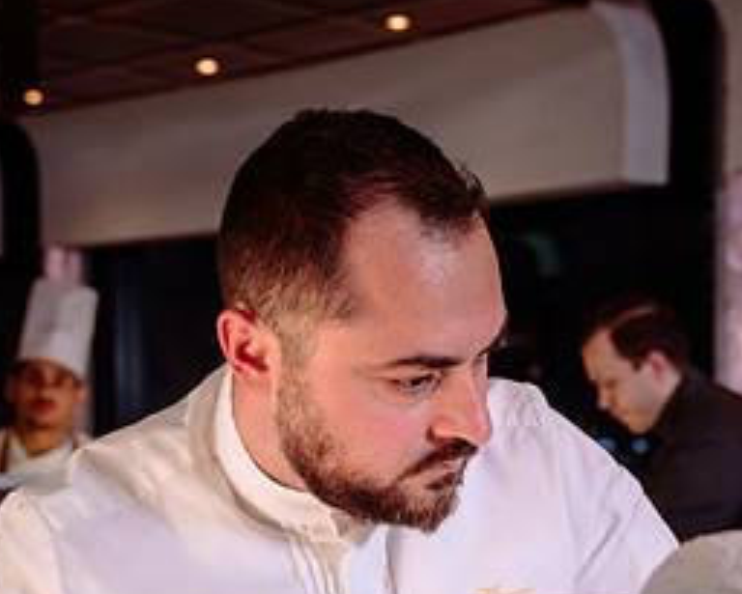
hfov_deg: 22.4
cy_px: 546
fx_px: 1867
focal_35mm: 85
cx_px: 449
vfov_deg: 17.8
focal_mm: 40
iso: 800
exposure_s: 1/160
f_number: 5
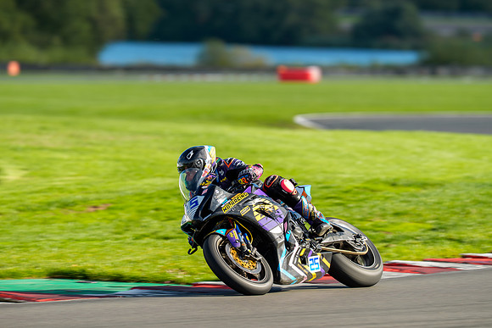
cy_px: 152
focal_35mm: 430
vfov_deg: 3.2
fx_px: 5881
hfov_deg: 4.8
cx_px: 265
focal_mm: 400
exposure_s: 1/320
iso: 125
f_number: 5
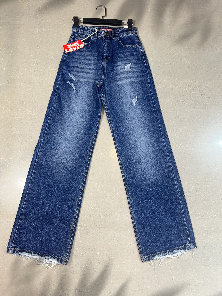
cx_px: 111
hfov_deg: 53.1
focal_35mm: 26
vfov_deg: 67.3
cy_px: 148
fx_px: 222
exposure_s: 1/50
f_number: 1.5
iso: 100
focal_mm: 5.7
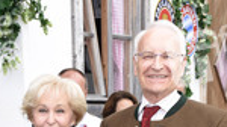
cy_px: 278
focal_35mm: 176
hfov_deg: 12.2
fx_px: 1058
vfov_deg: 6.6
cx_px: 106
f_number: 9
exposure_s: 1/160
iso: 500
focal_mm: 42
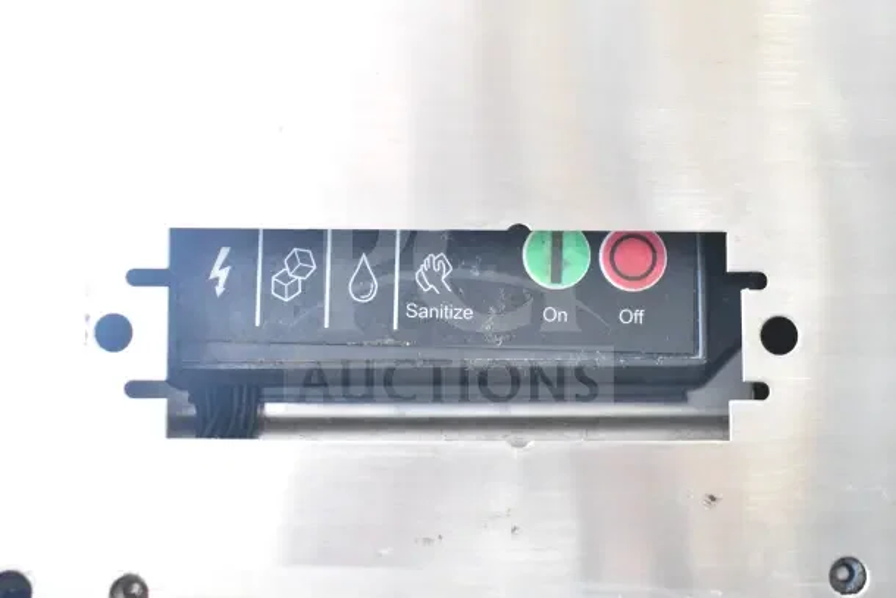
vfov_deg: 29.0
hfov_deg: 42.3
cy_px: 299
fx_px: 1158
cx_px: 448
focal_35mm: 46
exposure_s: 1/100
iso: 6400
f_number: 5
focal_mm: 31
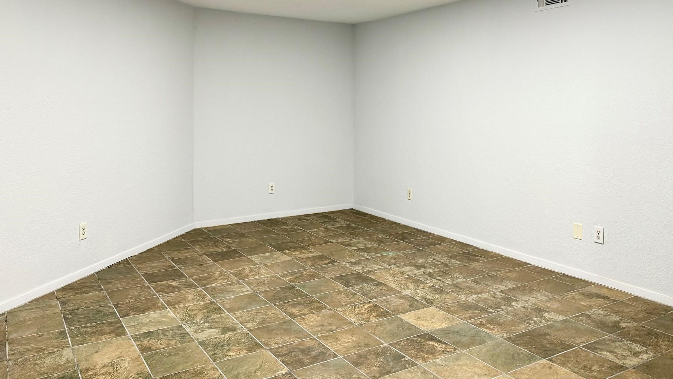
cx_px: 355
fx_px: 535
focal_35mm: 30
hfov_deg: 64.3
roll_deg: -0.7
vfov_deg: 38.3
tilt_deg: -1.4
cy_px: 111
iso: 160
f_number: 1.78
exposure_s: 1/60
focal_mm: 6.86
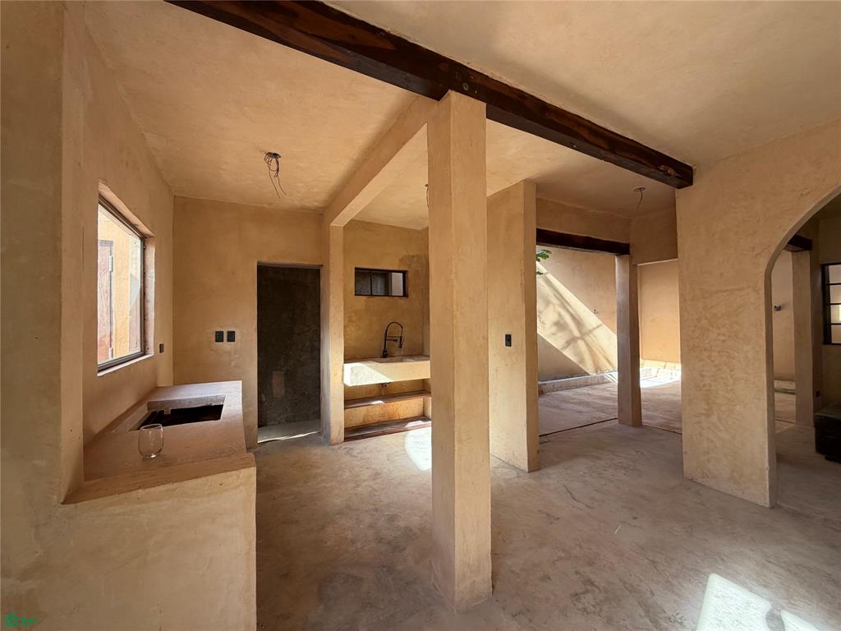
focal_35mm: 14
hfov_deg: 102.1
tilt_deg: +1.1
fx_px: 340
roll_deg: +0.6
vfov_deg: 85.7
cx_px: 420
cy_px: 316
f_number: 2.2
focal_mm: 2.22
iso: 50
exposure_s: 1/132
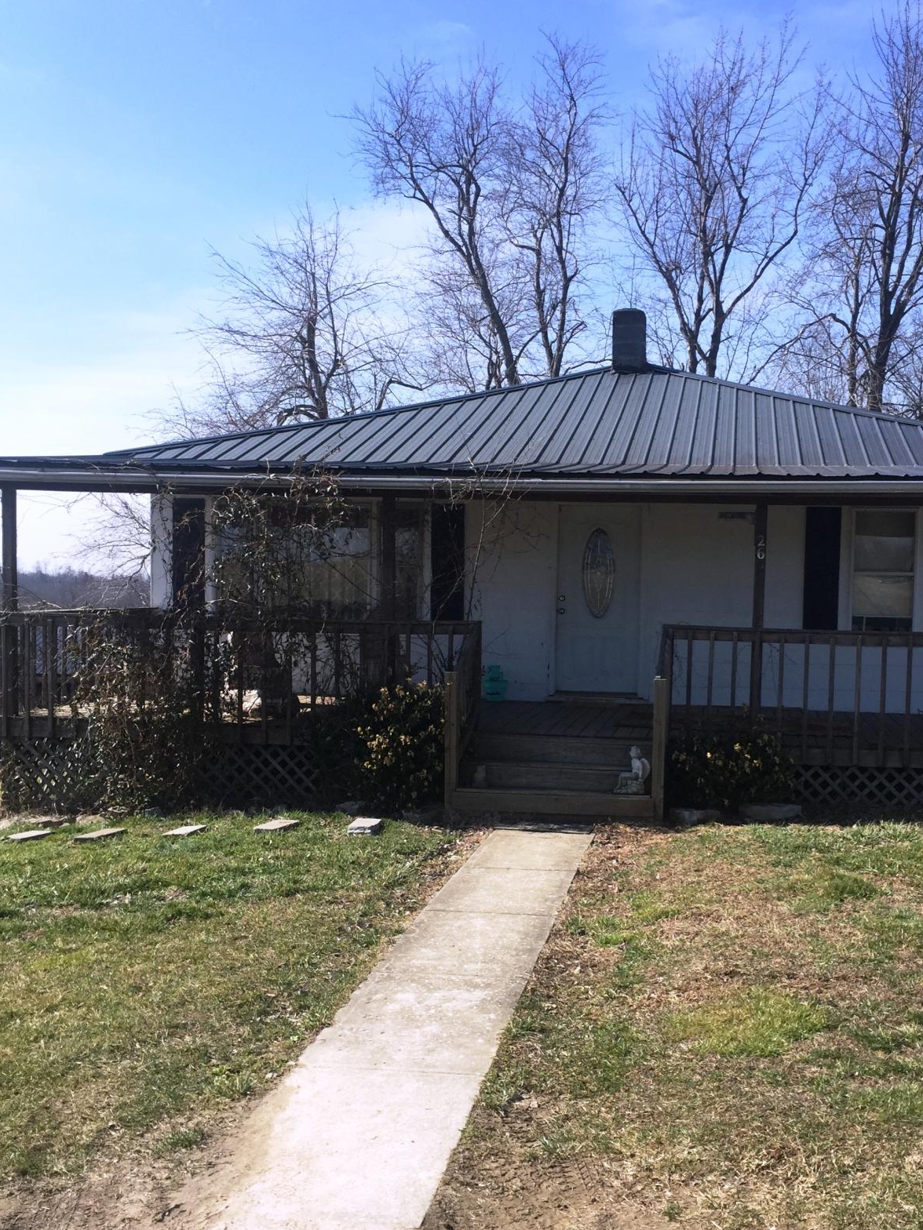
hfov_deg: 38.4
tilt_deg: -2.6
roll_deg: -0.2
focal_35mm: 37
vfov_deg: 50.1
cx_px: 573
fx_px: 1315
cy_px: 676
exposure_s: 1/1582
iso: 32
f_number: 2.2
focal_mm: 4.15
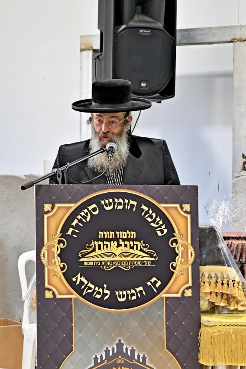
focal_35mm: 101
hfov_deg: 13.6
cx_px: 130
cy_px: 216
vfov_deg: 20.2
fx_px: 1035
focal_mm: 56
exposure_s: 1/250
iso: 500
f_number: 4
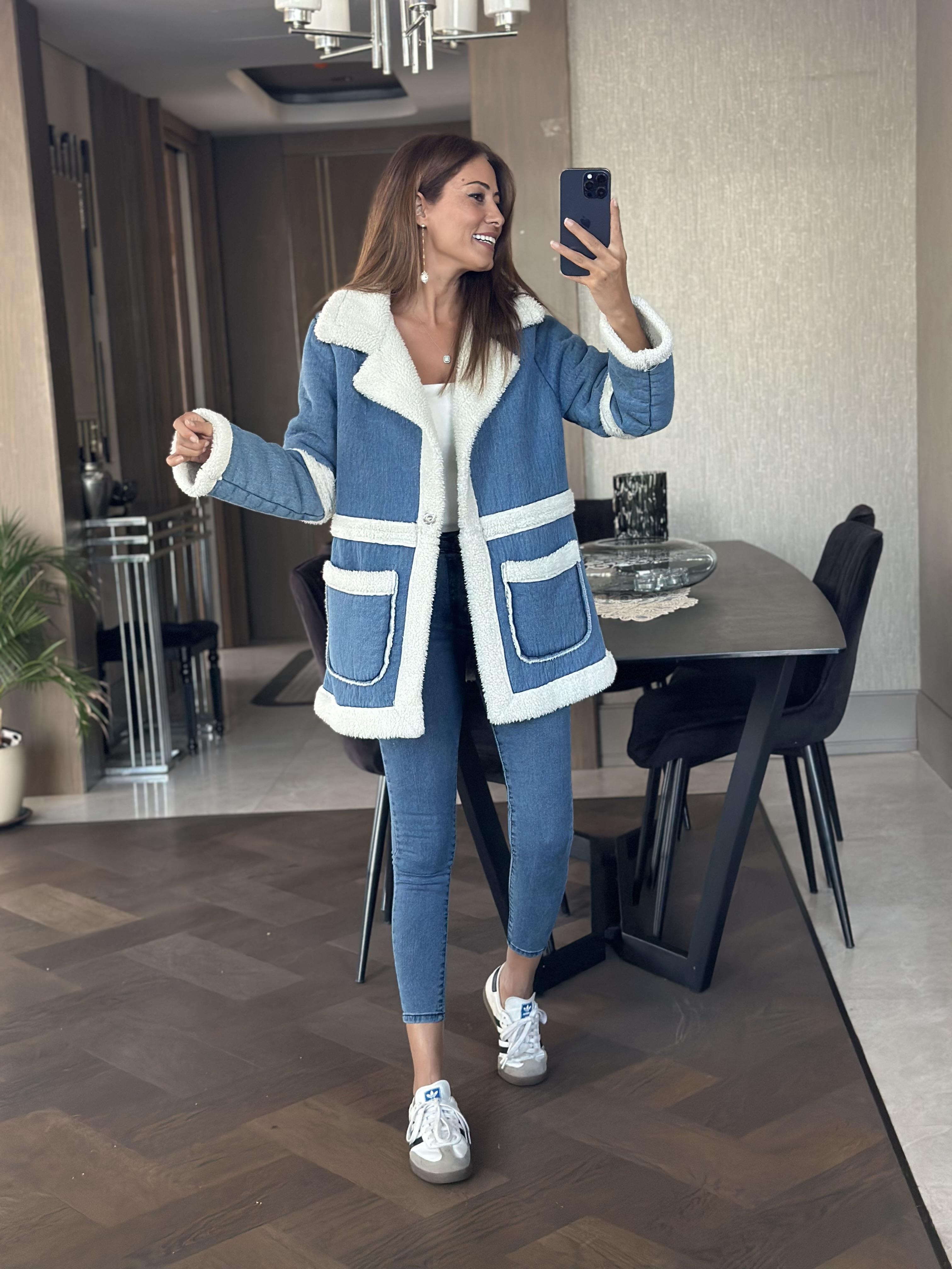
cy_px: 634
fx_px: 1760
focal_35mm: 48
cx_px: 476
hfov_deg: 30.3
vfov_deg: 39.7
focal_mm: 6.86
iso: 320
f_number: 1.78
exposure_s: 1/60
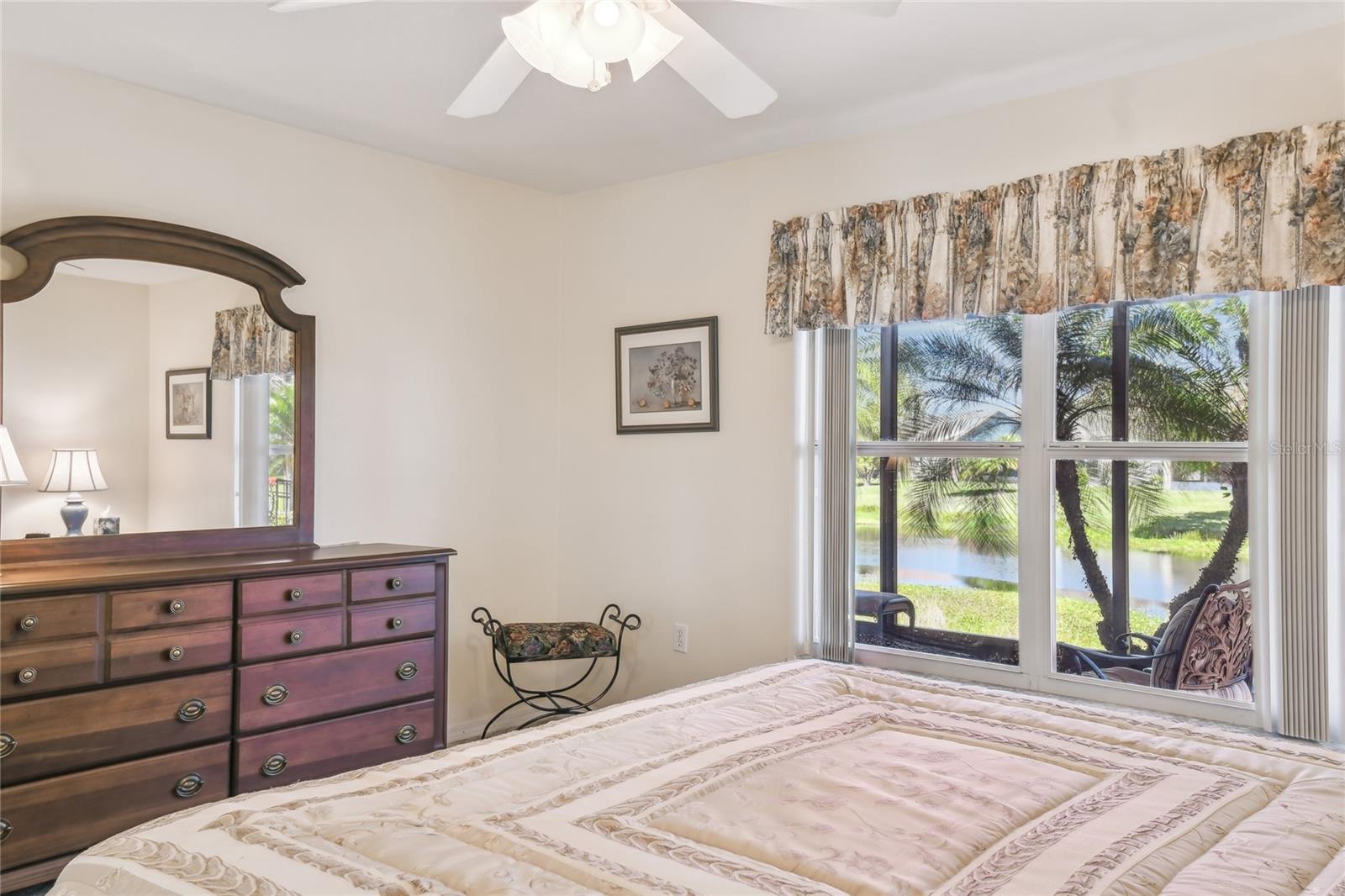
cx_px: 672
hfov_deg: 61.9
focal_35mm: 30
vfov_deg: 43.6
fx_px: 1121
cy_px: 448
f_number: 7.1
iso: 100
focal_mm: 20
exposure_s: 1/13
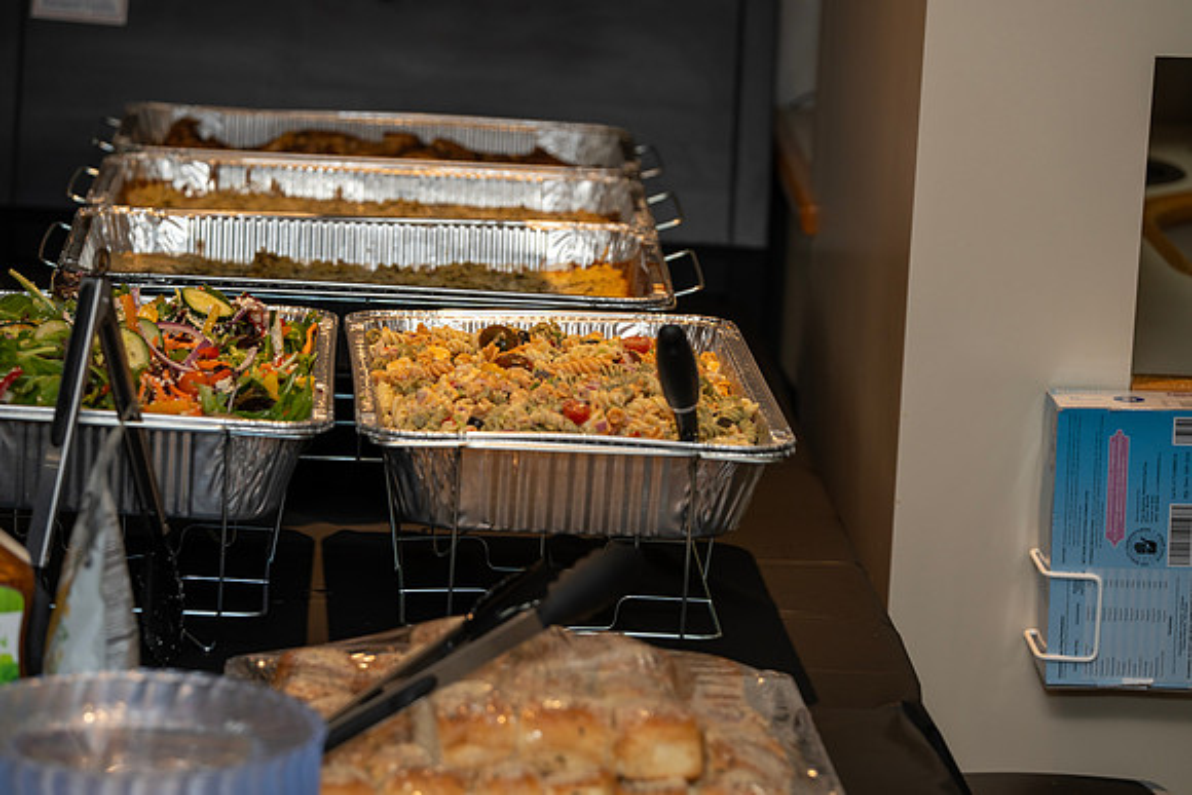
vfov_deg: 9.9
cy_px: 398
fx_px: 4570
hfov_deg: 14.9
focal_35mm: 138
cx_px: 596
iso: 500
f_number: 5
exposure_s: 1/160
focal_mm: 138
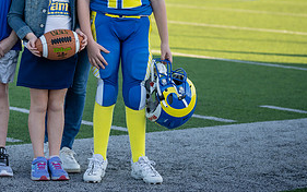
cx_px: 76
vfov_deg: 8.7
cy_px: 3
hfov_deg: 13.9
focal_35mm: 150
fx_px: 1256
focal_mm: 70
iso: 100
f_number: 2.8
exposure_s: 1/400
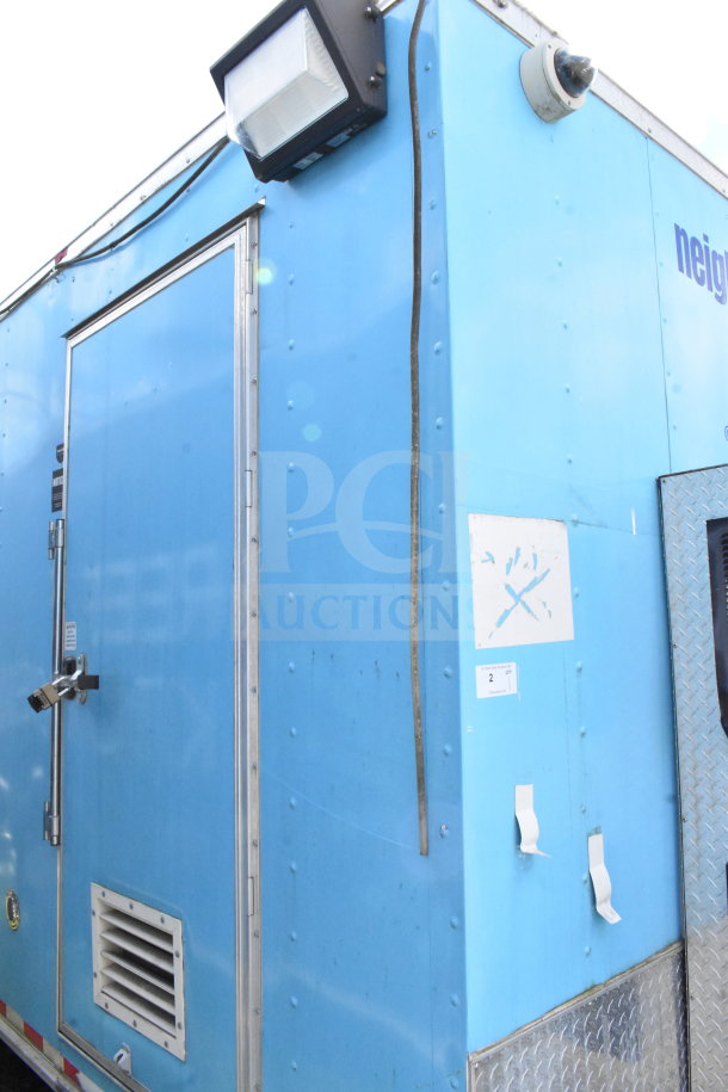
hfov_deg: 47.9
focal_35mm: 27
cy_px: 546
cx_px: 364
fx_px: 819
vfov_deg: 67.4
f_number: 18
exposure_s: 1/1250
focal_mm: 18
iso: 6400
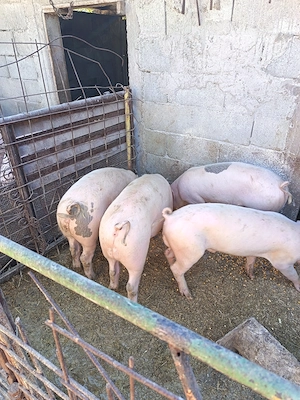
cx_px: 150
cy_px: 200
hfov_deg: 56.8
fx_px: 277
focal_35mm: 24
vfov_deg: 71.6
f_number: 1.75
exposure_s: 1/100
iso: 271
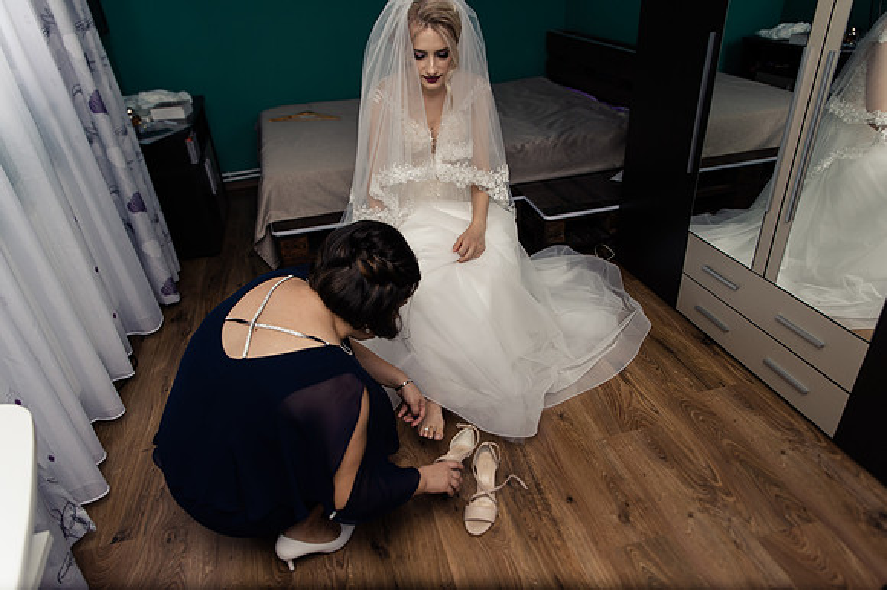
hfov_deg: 73.8
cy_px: 295
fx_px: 591
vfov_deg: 53.1
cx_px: 444
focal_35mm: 24
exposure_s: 1/250
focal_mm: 24
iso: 250
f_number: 3.2
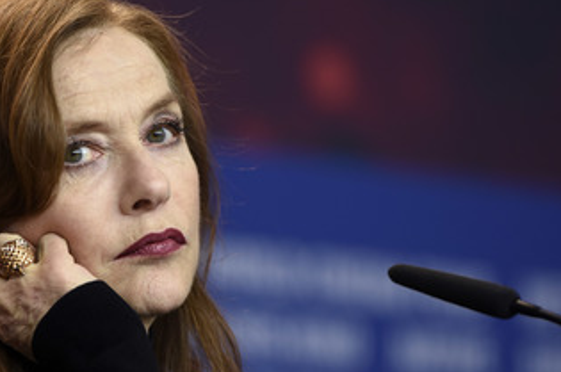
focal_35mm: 430
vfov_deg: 3.2
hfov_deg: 4.8
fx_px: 6691
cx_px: 181
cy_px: 221
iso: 640
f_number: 3.2
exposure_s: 1/400
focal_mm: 200
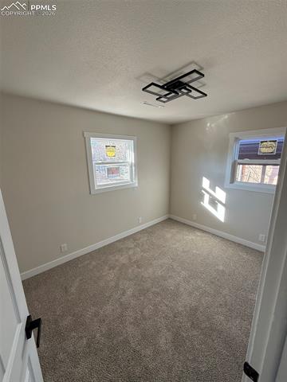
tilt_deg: -12.8
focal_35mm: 14
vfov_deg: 102.1
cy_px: 191
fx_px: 155
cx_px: 144
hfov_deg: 85.7
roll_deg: +0.8
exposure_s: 1/104
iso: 64
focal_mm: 2.22
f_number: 2.2
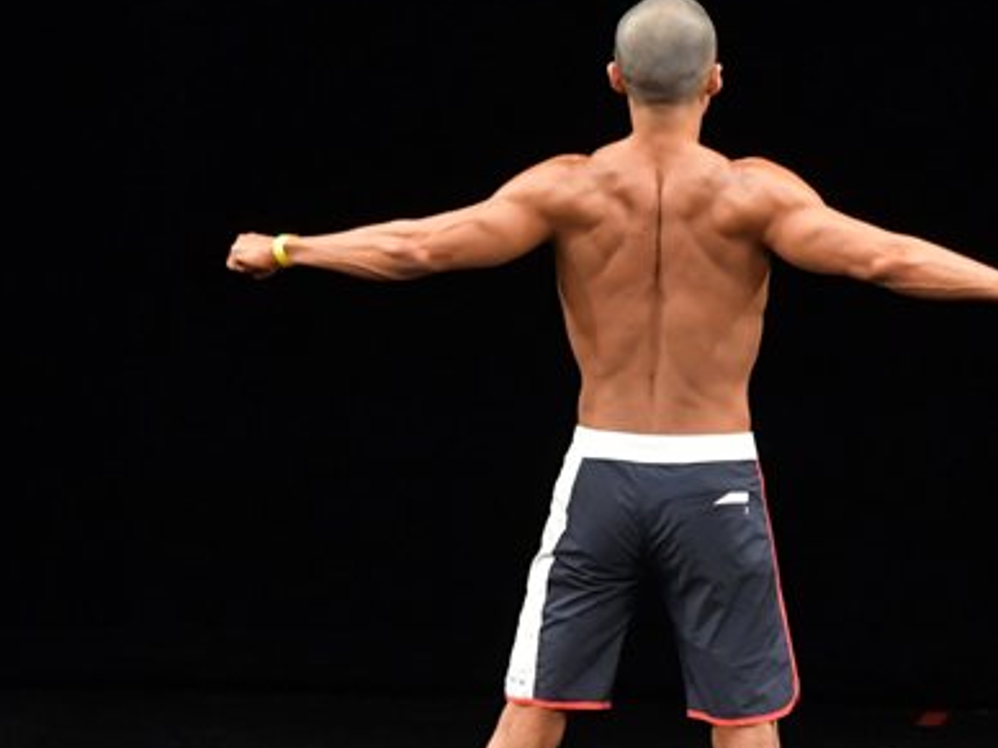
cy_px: 524
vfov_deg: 3.0
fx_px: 14127
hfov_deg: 4.0
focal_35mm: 490
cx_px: 729
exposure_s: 1/400
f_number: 5.6
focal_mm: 170
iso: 3200
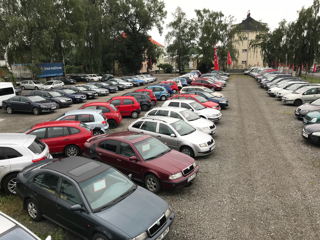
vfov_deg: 49.7
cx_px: 160
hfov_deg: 63.4
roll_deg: +1.1
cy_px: 120
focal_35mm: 28
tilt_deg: -11.4
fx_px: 259
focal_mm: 3.99
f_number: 1.8
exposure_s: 1/143
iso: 20
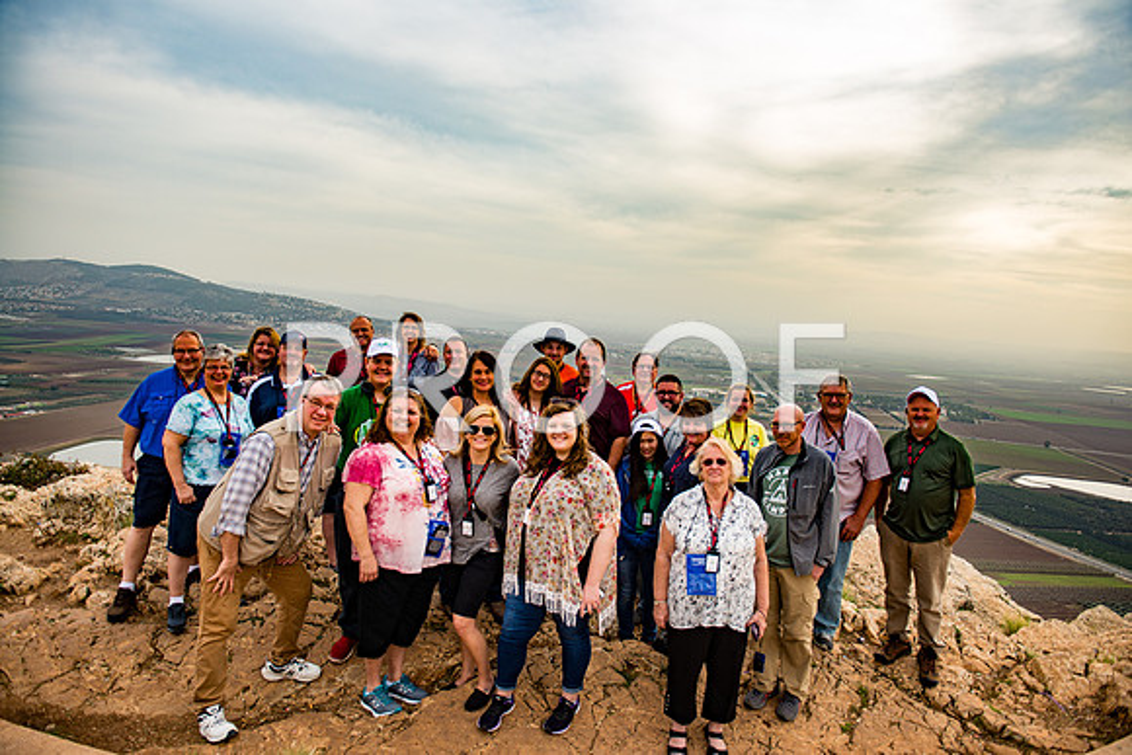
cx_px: 566
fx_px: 755
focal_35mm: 24
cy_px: 378
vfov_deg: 53.2
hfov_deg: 73.7
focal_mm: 24
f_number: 2.8
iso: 100
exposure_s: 1/800
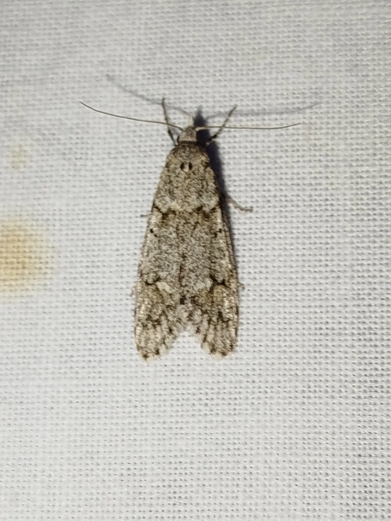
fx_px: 1295
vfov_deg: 22.8
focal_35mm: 86
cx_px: 196
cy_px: 260
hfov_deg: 17.2
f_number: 1.7
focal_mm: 5.31
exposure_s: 1/50
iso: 64
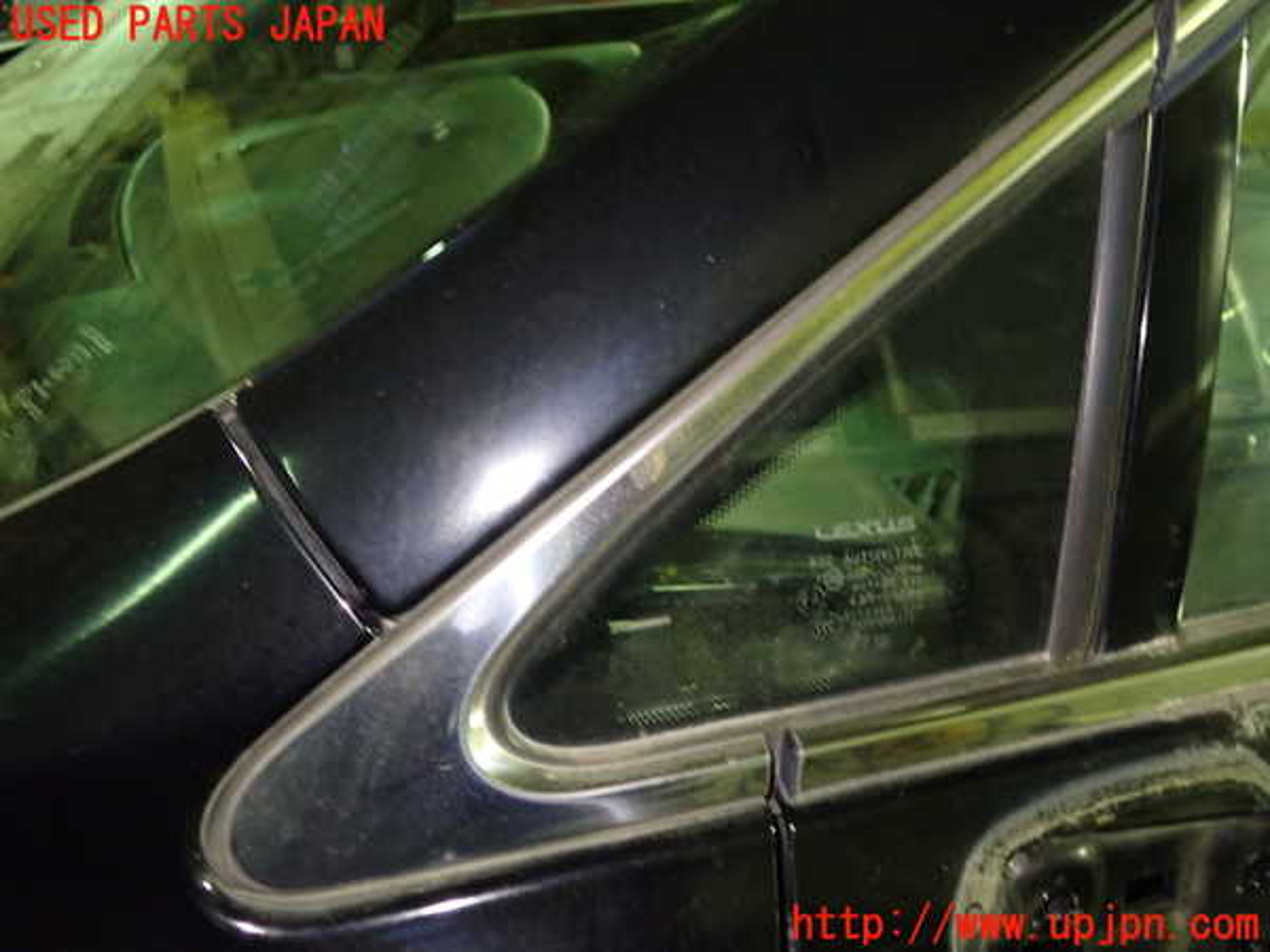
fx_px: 1101
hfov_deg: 60.0
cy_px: 476
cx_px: 635
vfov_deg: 46.8
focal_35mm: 30
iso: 800
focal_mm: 5.4
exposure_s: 1/15
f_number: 2.3
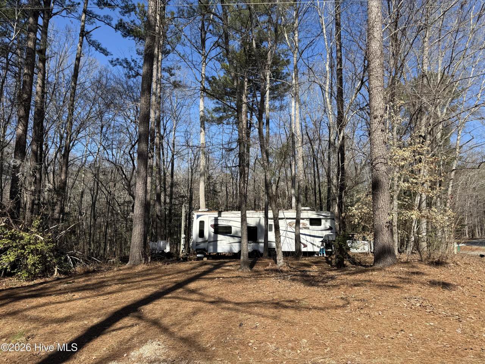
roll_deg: -1.1
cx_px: 242
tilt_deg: +7.4
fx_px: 336
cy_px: 182
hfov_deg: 71.6
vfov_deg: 56.8
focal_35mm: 24
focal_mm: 6.76
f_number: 1.78
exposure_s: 1/2907
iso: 80
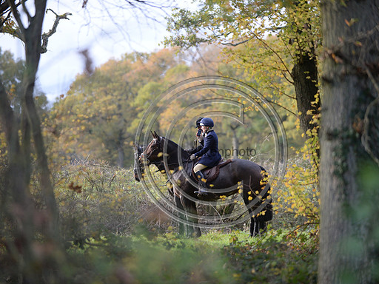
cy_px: 142
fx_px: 2146
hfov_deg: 10.1
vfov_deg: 7.6
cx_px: 203
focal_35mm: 196
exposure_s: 1/1000
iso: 800
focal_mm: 180
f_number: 2.8
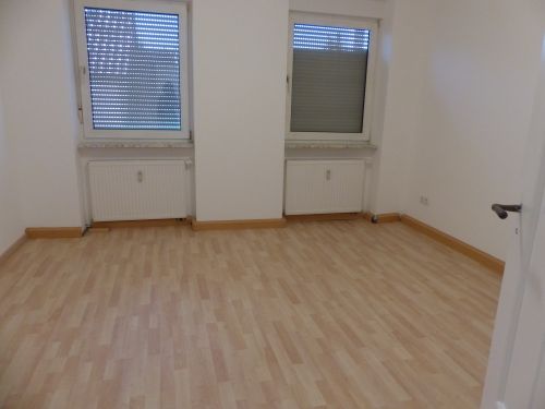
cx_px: 272
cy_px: 204
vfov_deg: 54.9
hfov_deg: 69.4
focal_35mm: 25
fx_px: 394
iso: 400
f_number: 2.8
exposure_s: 1/40
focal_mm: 4.5
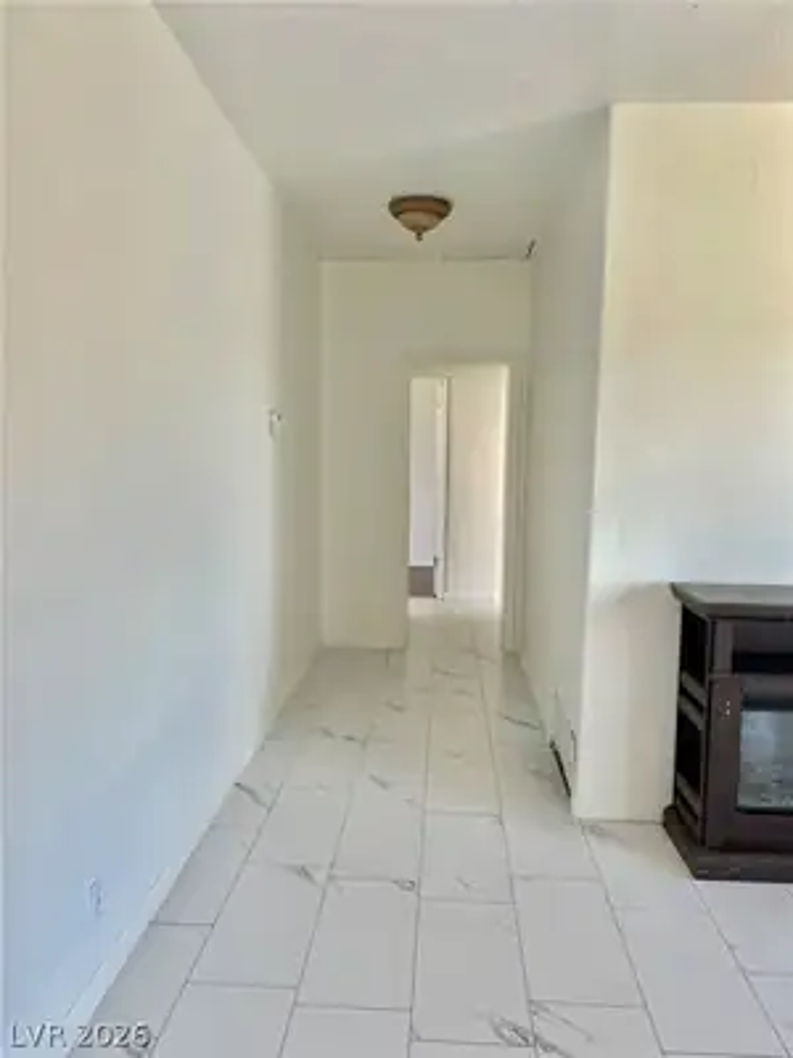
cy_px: 529
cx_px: 396
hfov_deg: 53.1
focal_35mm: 26
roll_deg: -0.6
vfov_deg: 67.3
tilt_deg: -4.8
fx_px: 794
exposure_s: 1/120
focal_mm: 5.7
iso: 40
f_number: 1.5
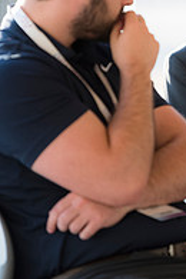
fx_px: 4619
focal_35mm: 596
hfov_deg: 2.3
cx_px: 289
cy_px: 36
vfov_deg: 3.5
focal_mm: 200
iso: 1000
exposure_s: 1/1600
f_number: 2.8
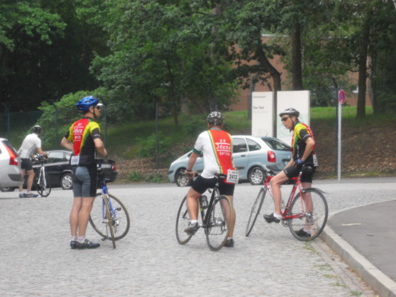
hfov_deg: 17.6
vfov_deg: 13.2
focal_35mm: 112
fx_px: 1281
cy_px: 148
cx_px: 198
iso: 200
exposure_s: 1/60
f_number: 5.9
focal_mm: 18.6
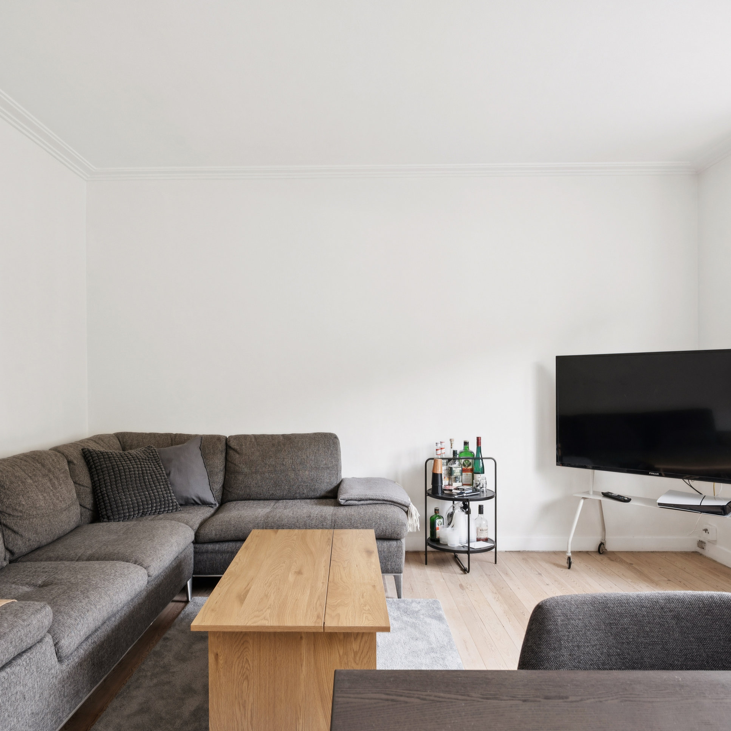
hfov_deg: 62.8
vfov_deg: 62.9
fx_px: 597
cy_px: 367
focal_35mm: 25
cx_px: 325
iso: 640
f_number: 9
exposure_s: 1/3.33
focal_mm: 19
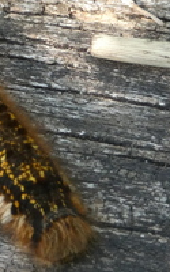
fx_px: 2268
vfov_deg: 6.9
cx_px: -76
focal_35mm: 306
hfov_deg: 4.3
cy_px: 88
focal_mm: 16
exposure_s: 1/80
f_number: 4.7
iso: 400
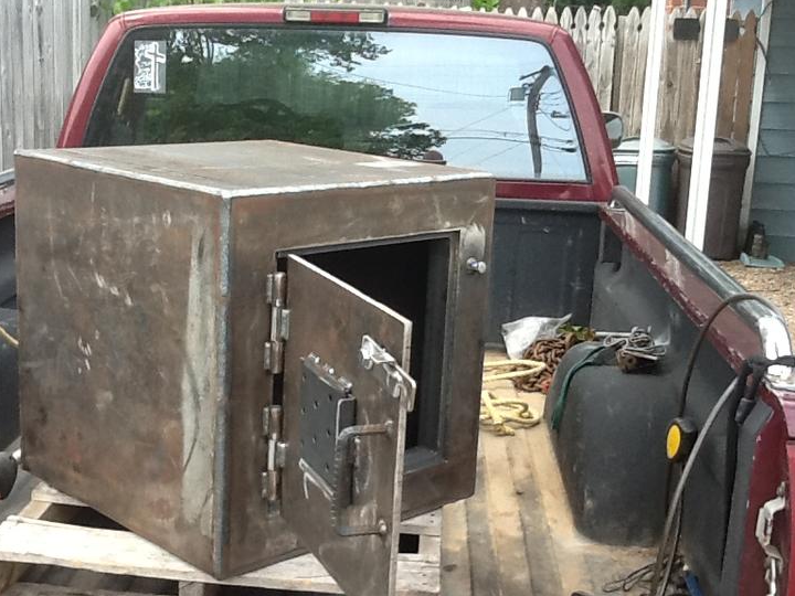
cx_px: 314
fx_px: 919
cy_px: 334
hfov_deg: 46.5
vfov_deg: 35.9
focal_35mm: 40
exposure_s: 1/199
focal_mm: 2.03
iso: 64
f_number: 2.4
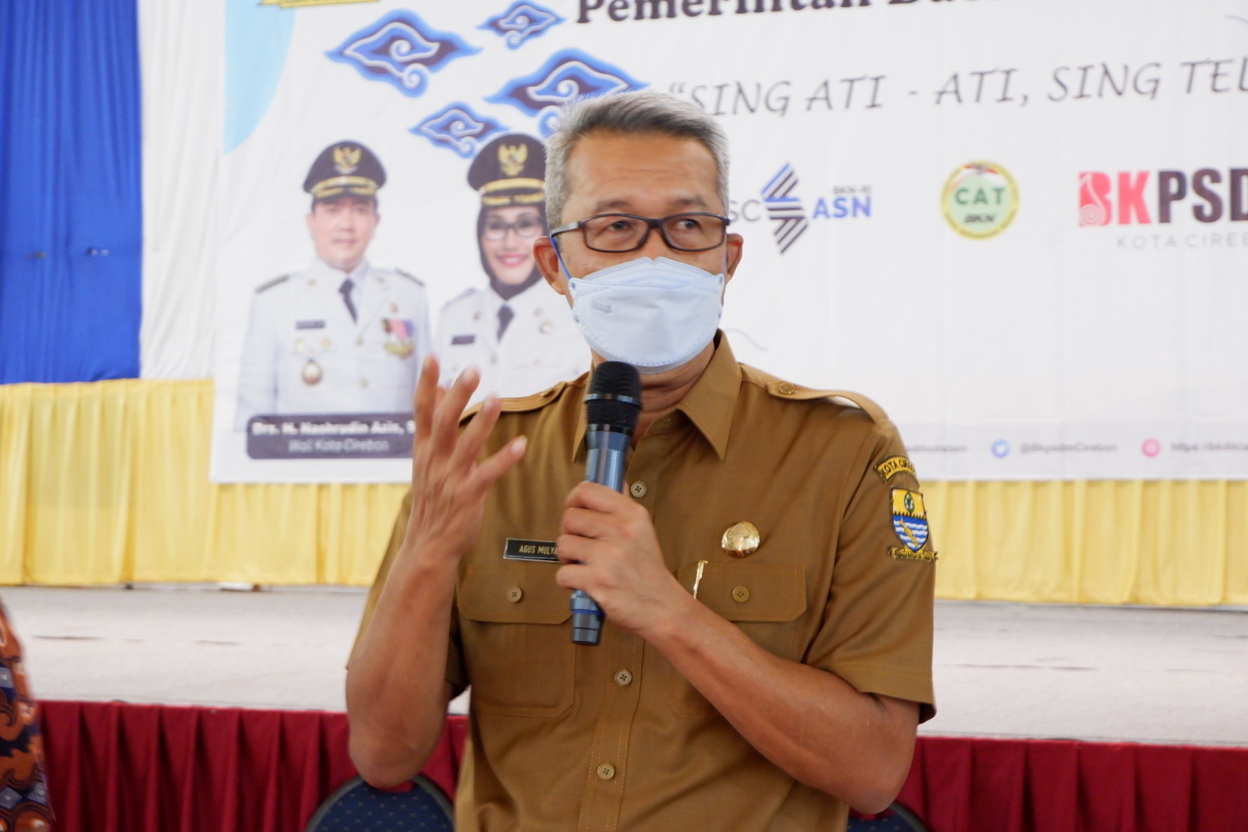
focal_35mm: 63
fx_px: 2184
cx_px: 624
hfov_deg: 31.9
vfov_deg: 21.6
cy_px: 416
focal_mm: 42
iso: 3200
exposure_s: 1/8
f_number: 5.6
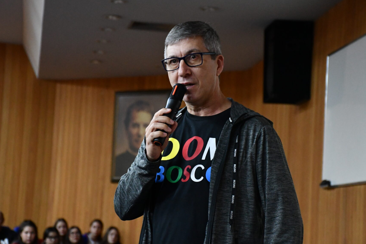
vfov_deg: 12.3
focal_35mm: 111
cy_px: 123
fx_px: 1129
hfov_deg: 18.4
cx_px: 176
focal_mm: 66
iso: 5000
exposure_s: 1/60
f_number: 5
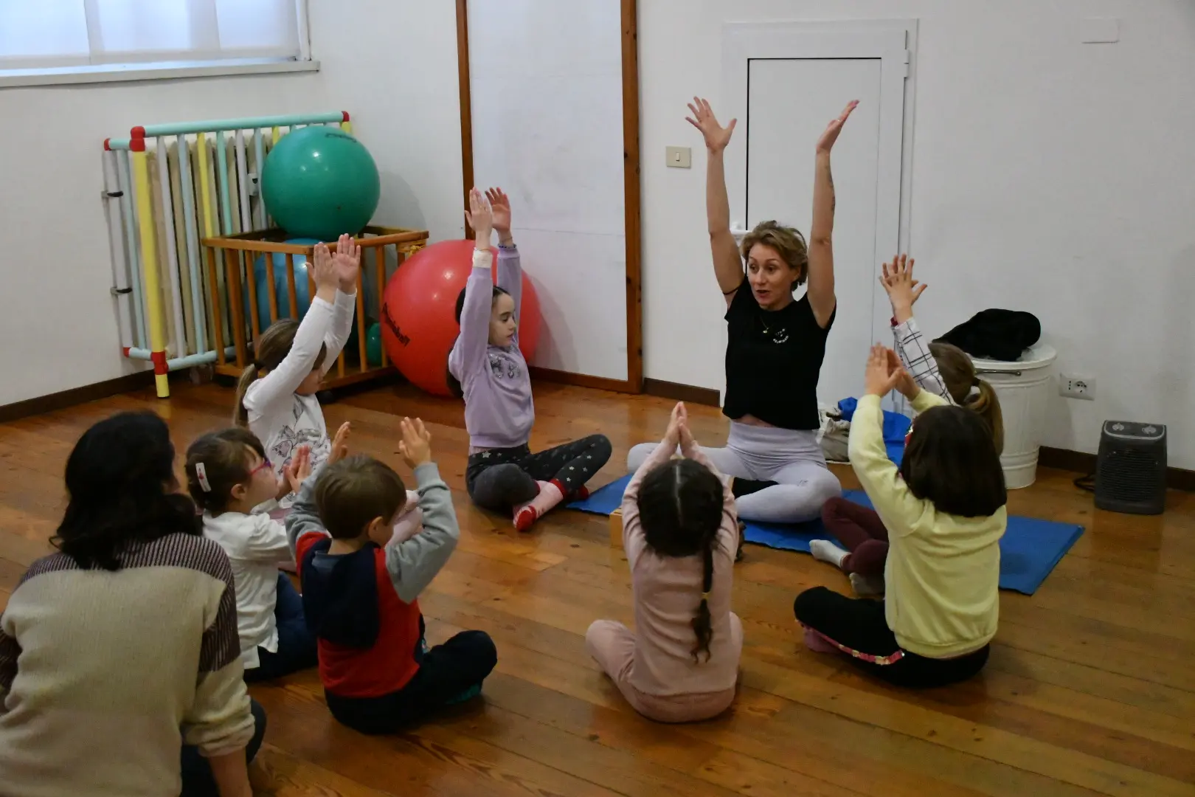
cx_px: 598
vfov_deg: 33.4
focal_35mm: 40
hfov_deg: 48.5
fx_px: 1328
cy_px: 398
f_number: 4
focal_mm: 27
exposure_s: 1/320
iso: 12800
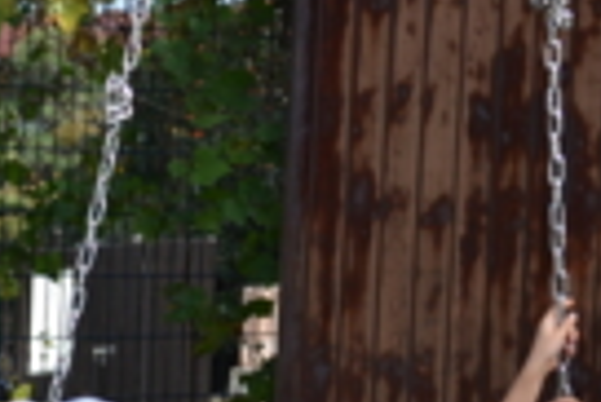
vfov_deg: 5.7
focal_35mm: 242
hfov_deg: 8.4
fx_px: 4052
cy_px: 466
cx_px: 44
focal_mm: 55
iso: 100
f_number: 7.1
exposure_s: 1/200
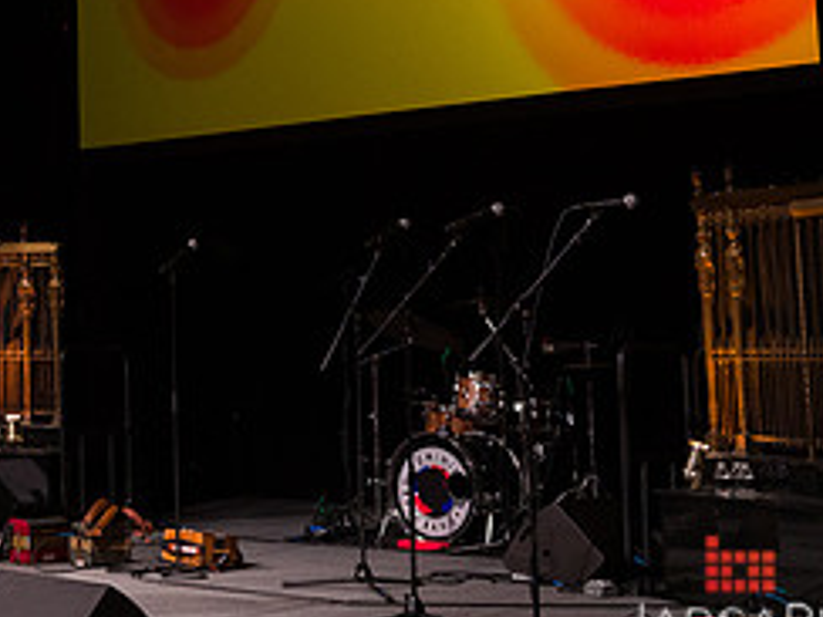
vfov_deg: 18.1
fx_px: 1902
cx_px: -34
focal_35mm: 80
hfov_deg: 23.2
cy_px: 61
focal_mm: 35
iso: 3200
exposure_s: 1/400
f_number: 4
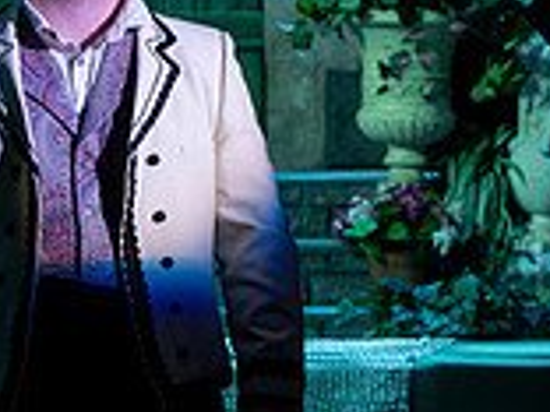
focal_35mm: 347
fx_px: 5513
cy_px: 283
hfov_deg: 5.7
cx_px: 275
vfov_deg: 4.3
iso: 1000
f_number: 5.6
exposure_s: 1/160
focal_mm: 97
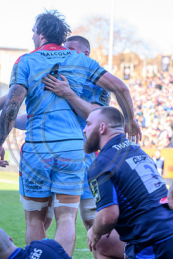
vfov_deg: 15.0
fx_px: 986
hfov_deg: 10.0
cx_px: 41
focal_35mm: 137
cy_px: 122
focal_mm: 86
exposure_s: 1/2500
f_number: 3.2
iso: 1600
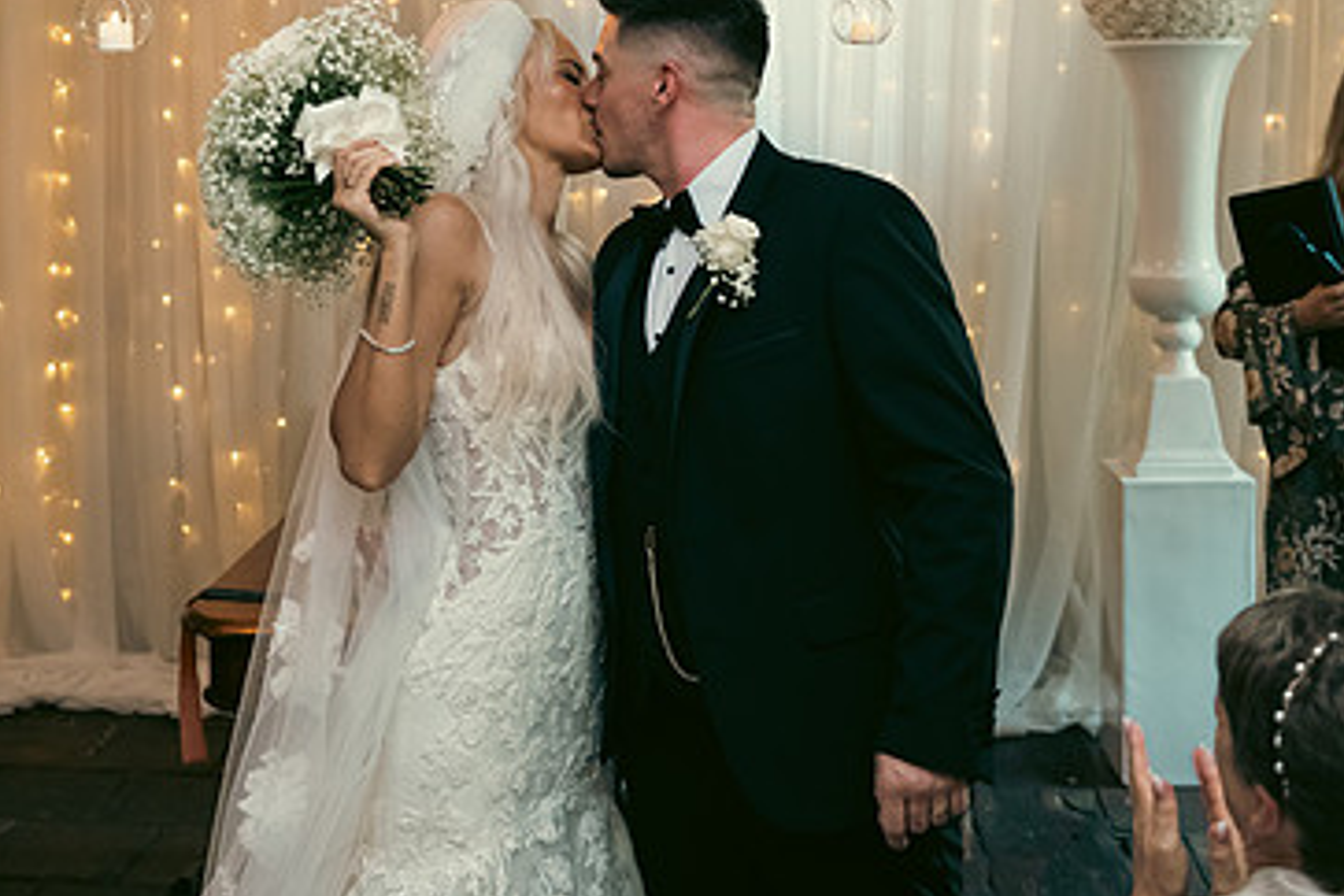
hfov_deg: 35.6
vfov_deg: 23.9
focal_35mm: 56
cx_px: 674
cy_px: 228
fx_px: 2091
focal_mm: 35
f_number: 3.5
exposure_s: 1/160
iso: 1250
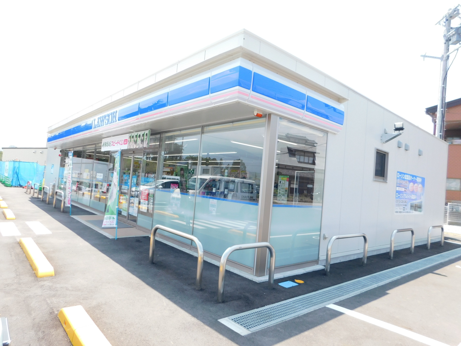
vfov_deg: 58.9
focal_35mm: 23
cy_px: 173
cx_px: 230
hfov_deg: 73.9
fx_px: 306
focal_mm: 4
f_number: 3
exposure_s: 1/500
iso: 125
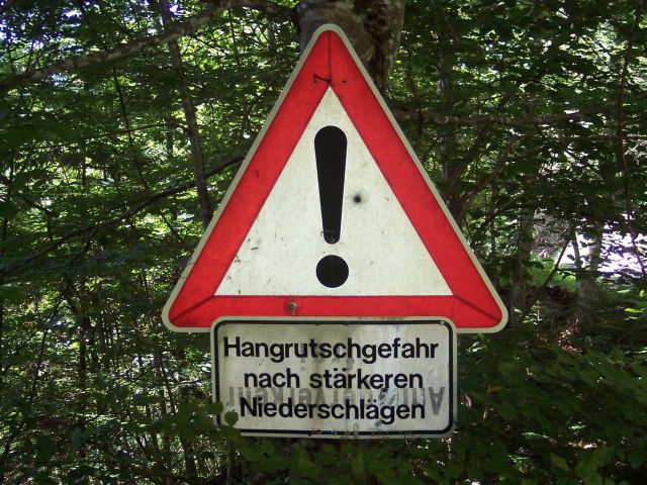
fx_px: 972
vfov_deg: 28.0
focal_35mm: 52
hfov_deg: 36.8
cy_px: 242
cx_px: 324
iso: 140
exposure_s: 1/60
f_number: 3.4
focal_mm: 10.7
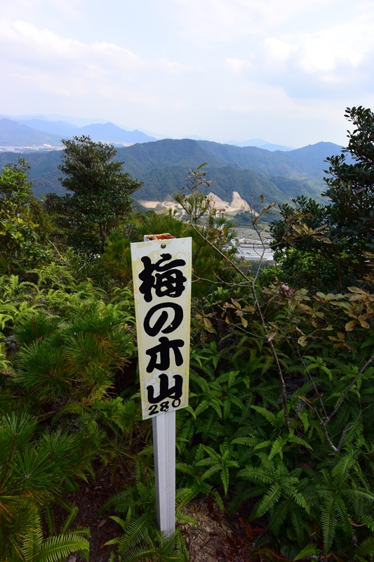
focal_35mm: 18
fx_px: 281
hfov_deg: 67.4
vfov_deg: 90.0
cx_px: 187
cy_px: 281
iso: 200
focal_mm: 6.7
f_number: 6.3
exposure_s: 1/250
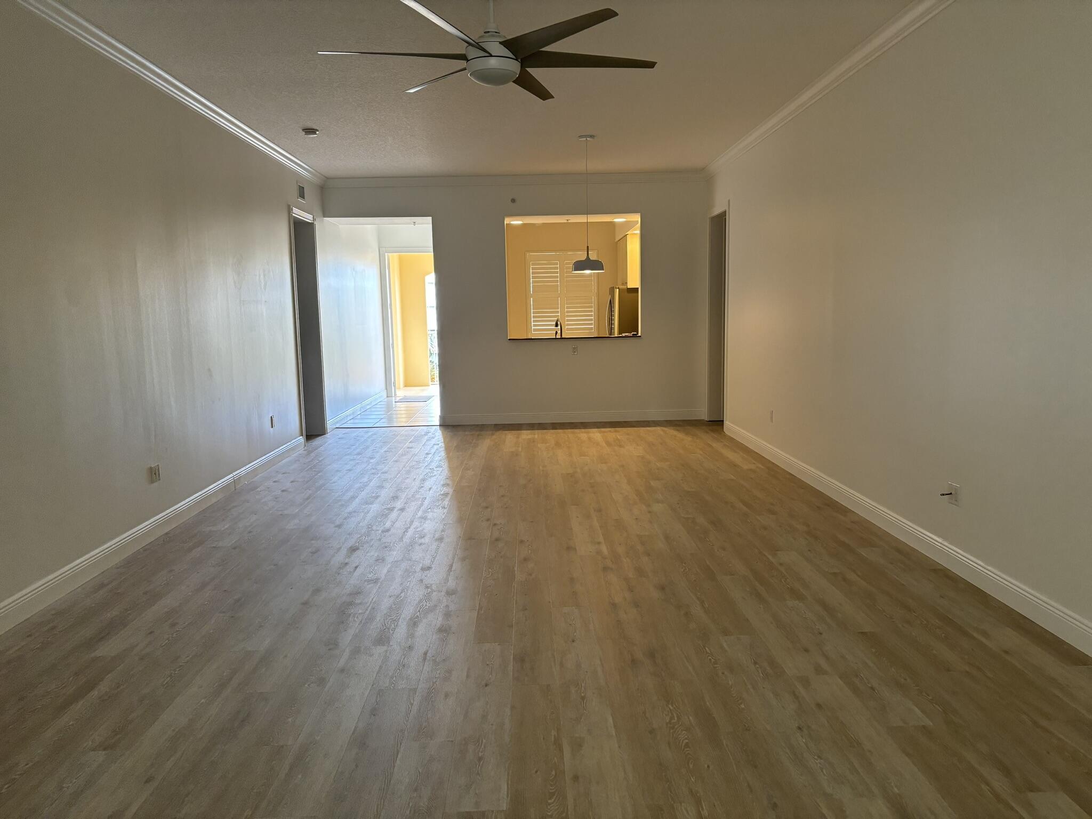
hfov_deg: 67.3
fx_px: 820
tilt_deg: -7.0
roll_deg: +1.6
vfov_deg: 53.1
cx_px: 546
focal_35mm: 26
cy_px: 410
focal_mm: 5.96
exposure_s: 1/60
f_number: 1.6
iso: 160
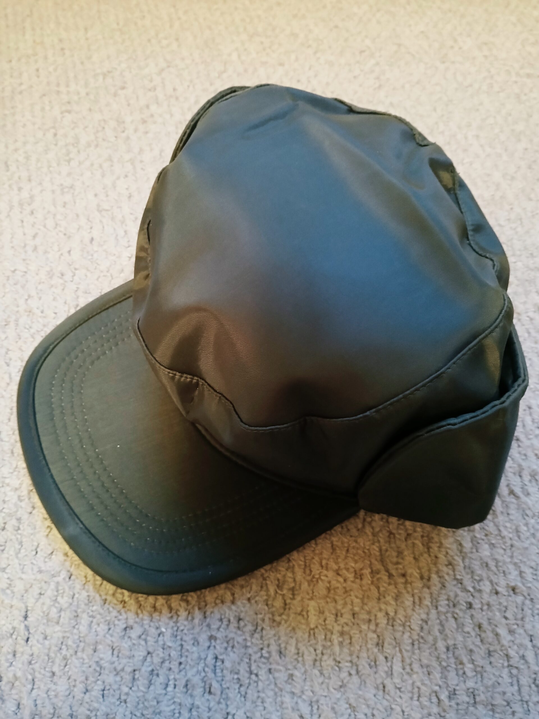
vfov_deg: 67.3
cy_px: 360
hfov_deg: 53.1
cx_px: 270
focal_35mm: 26
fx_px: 540
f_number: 1.8
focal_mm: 3.98
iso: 1000
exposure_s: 1/16.7
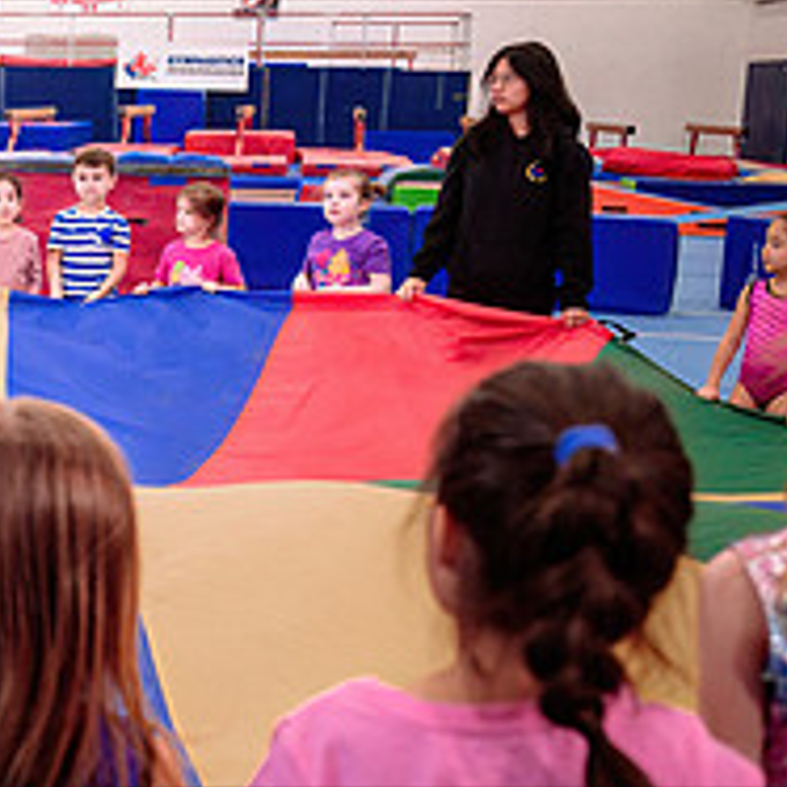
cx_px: -300
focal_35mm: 68
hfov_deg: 22.1
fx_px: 1749
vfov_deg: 25.3
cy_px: 354
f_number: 3.2
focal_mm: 24
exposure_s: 1/400
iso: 1600
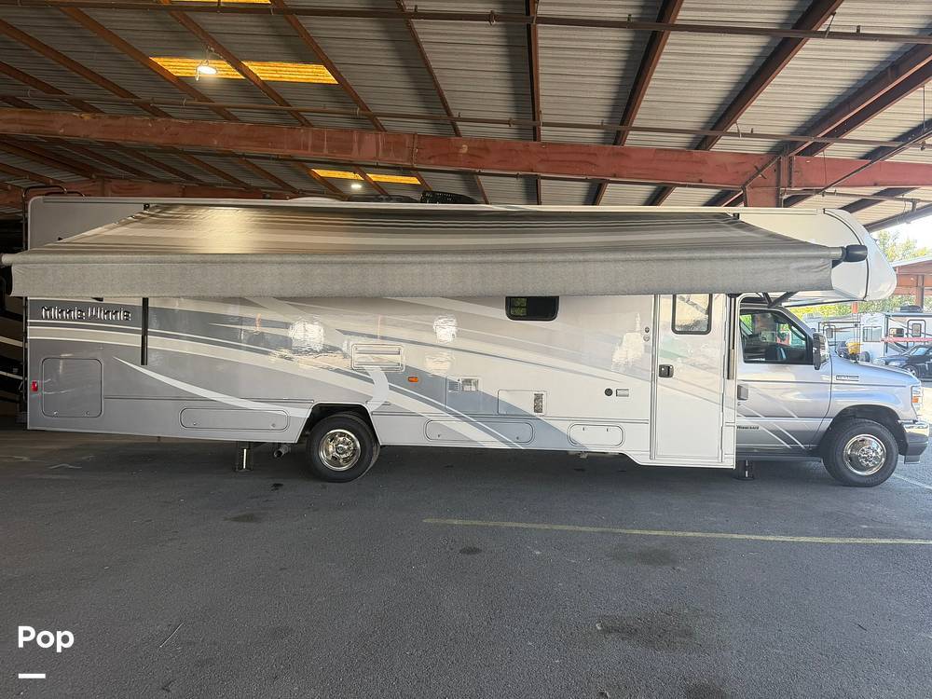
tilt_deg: -1.2
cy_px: 350
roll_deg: -0.2
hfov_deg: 71.6
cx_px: 466
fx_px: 646
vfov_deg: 56.8
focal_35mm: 24
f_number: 1.78
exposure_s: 1/129
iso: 64
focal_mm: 6.76
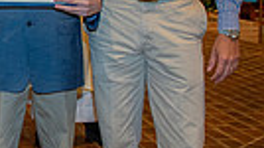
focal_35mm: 109
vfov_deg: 11.0
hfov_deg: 17.9
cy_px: 30
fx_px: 762
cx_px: -108
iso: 2000
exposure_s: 1/125
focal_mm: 24
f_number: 5.6
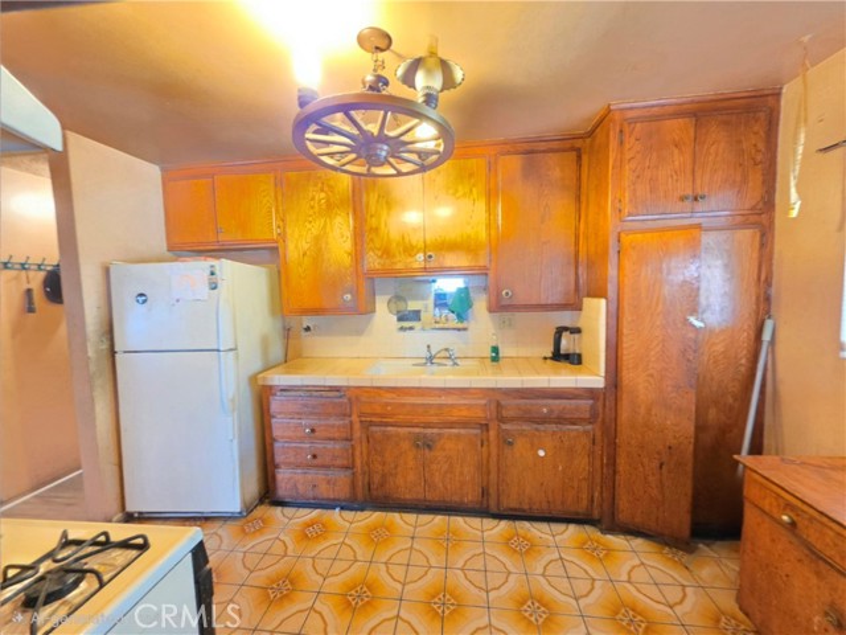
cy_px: 318
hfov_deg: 106.2
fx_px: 318
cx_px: 423
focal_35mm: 13
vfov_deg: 89.9
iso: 1000
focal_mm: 2.2
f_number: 1.9
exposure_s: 1/24
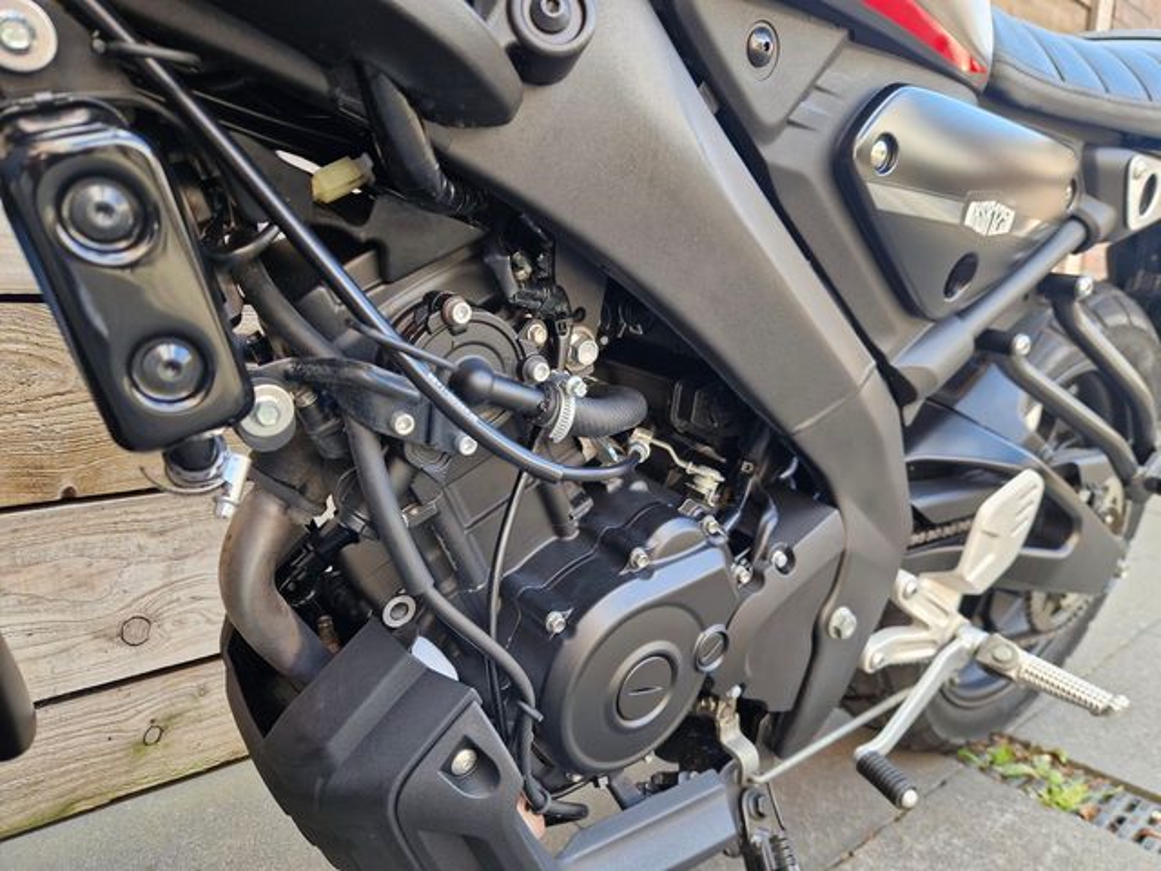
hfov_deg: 73.9
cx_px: 580
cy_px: 436
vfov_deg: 58.9
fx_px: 771
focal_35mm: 23
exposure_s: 1/180
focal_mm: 5.4
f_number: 1.8
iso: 80
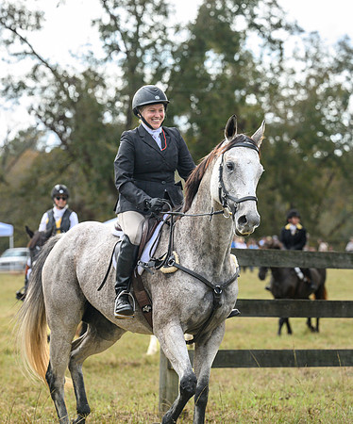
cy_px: 212
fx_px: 1629
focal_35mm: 128
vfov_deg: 14.9
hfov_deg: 12.3
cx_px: 91
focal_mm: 92
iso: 640
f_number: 3.5
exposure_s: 1/1000
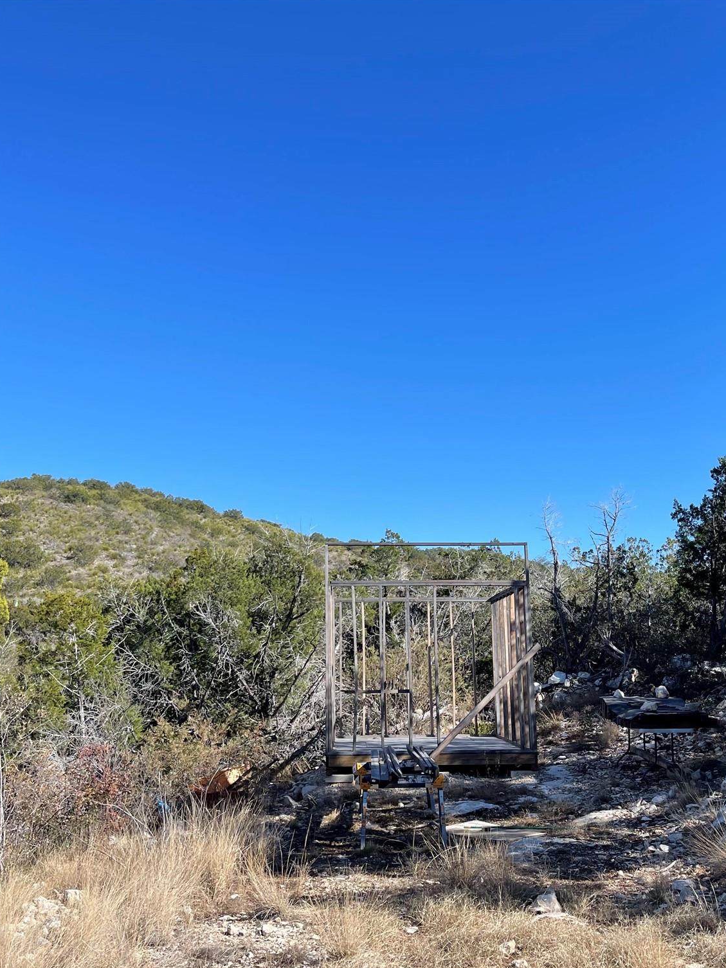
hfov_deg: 41.6
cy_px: 490
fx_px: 951
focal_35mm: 34
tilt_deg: +8.4
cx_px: 423
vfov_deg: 54.0
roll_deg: +0.4
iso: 32
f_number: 1.6
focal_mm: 5.1
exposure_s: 1/2123
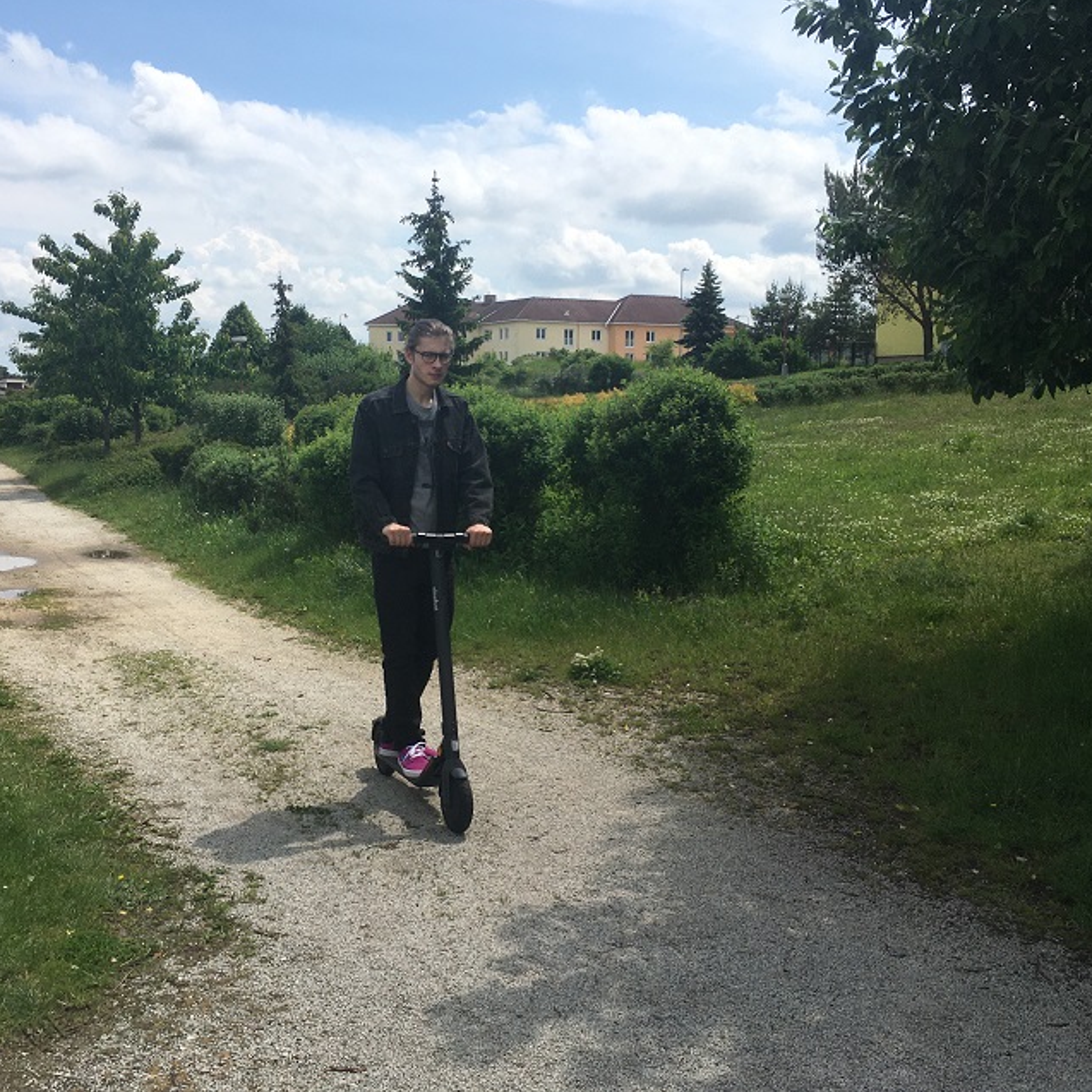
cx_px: 454
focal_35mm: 35
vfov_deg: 47.2
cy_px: 550
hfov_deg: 47.0
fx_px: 1249
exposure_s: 1/2564
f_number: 2.2
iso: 25
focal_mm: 4.15
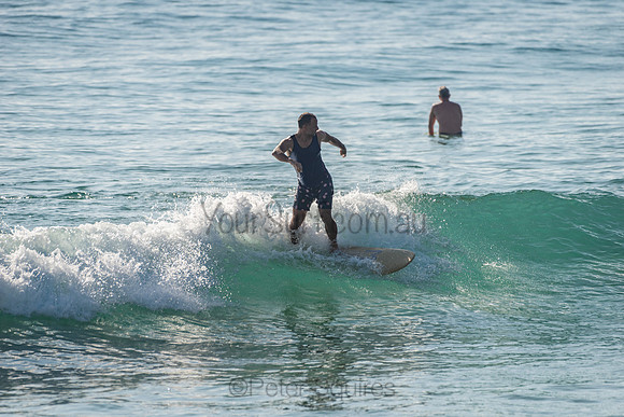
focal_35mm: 500
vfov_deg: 2.8
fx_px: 8668
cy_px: 208
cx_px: 312
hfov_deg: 4.1
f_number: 5.6
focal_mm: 500
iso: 100
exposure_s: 1/2000
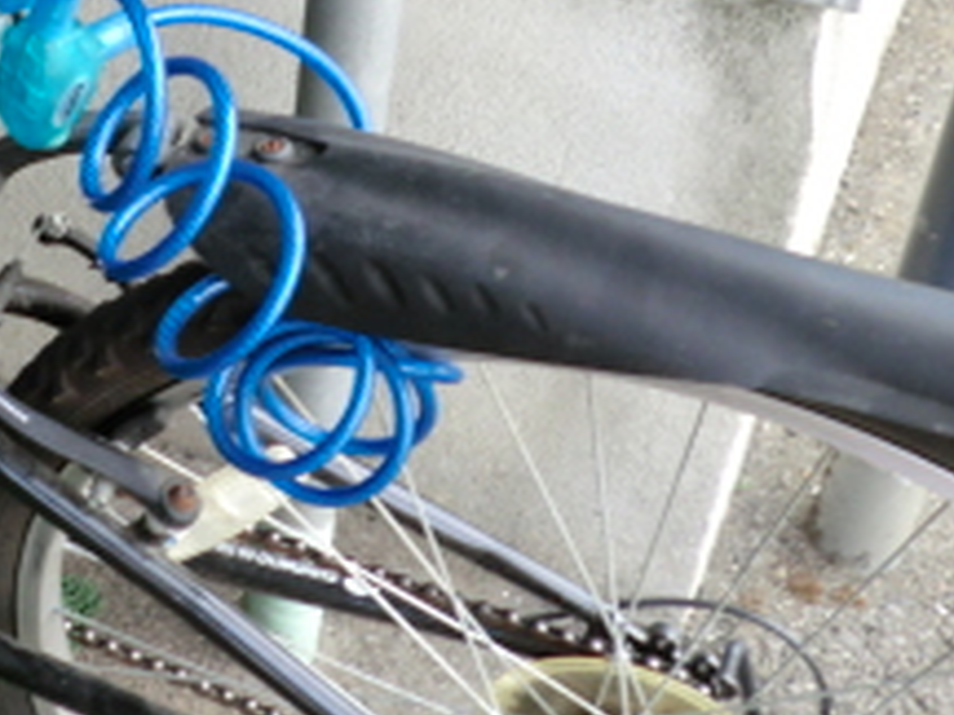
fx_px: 2618
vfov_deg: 15.3
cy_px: 13
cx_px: -168
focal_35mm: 95
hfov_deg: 19.5
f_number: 3.5
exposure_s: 1/60
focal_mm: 5.8
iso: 64
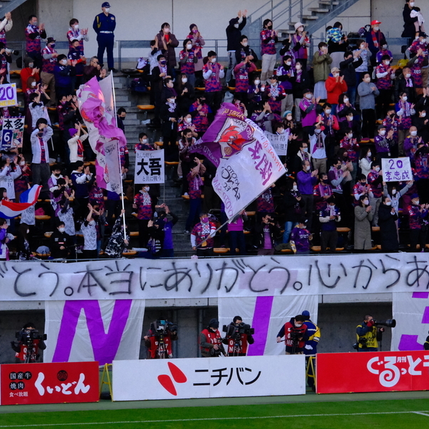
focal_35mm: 468
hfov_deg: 3.7
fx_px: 6562
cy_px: 228
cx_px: 204
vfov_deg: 3.7
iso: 5000
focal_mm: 230
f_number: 6.7
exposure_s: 1/680
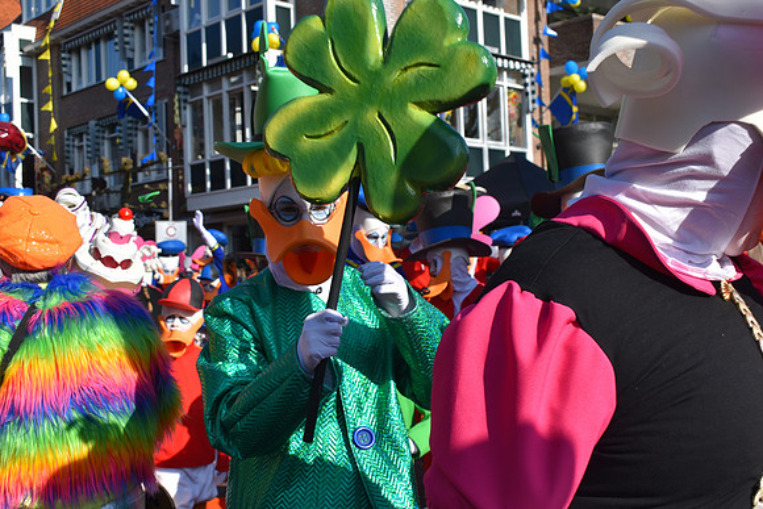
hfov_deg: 43.6
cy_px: 254
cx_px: 382
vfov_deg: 29.9
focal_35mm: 45
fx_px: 954
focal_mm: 30
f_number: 8
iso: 100
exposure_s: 1/320
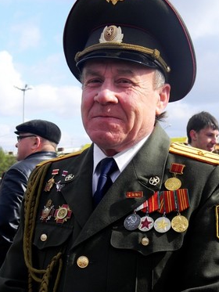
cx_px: 127
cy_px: 136
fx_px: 632
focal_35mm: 75
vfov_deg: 26.0
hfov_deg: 19.6
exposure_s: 1/424
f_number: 4.1
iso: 80
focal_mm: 10.1
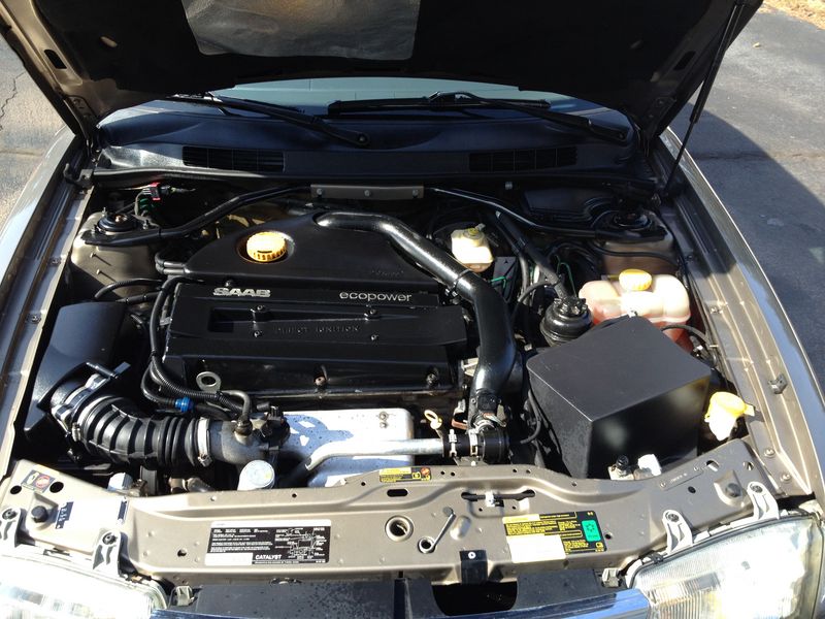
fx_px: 834
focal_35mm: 35
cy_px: 310
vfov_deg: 40.7
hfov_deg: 52.6
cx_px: 412
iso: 50
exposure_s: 1/365
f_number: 2.4
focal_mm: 4.28
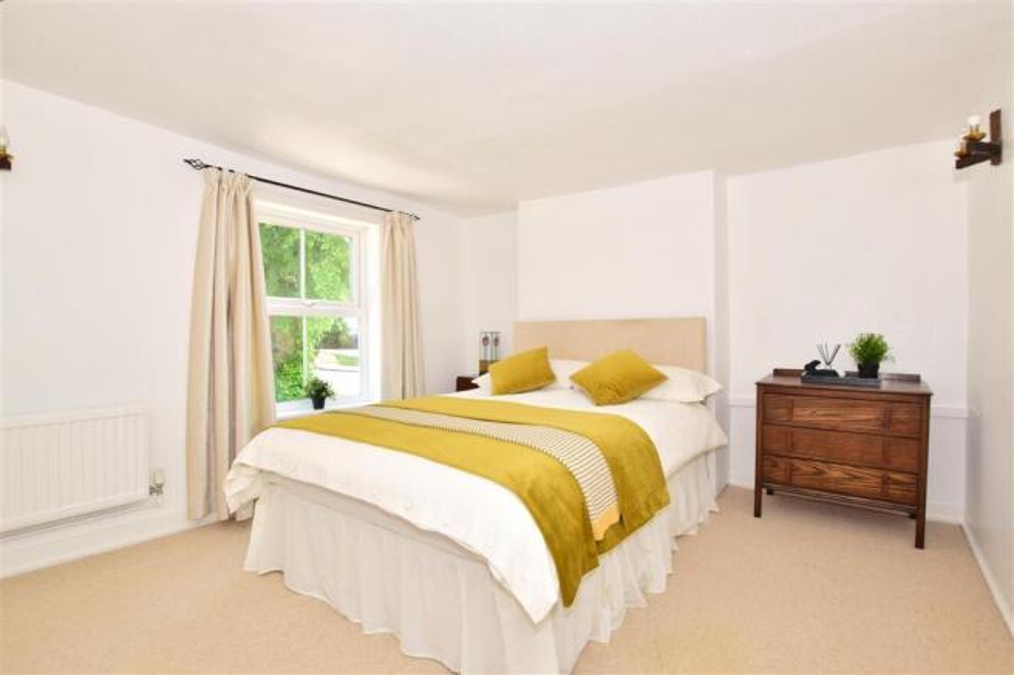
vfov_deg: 72.0
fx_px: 465
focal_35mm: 16
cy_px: 338
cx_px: 507
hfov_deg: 95.0
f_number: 8
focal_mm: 11
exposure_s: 1/60
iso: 400
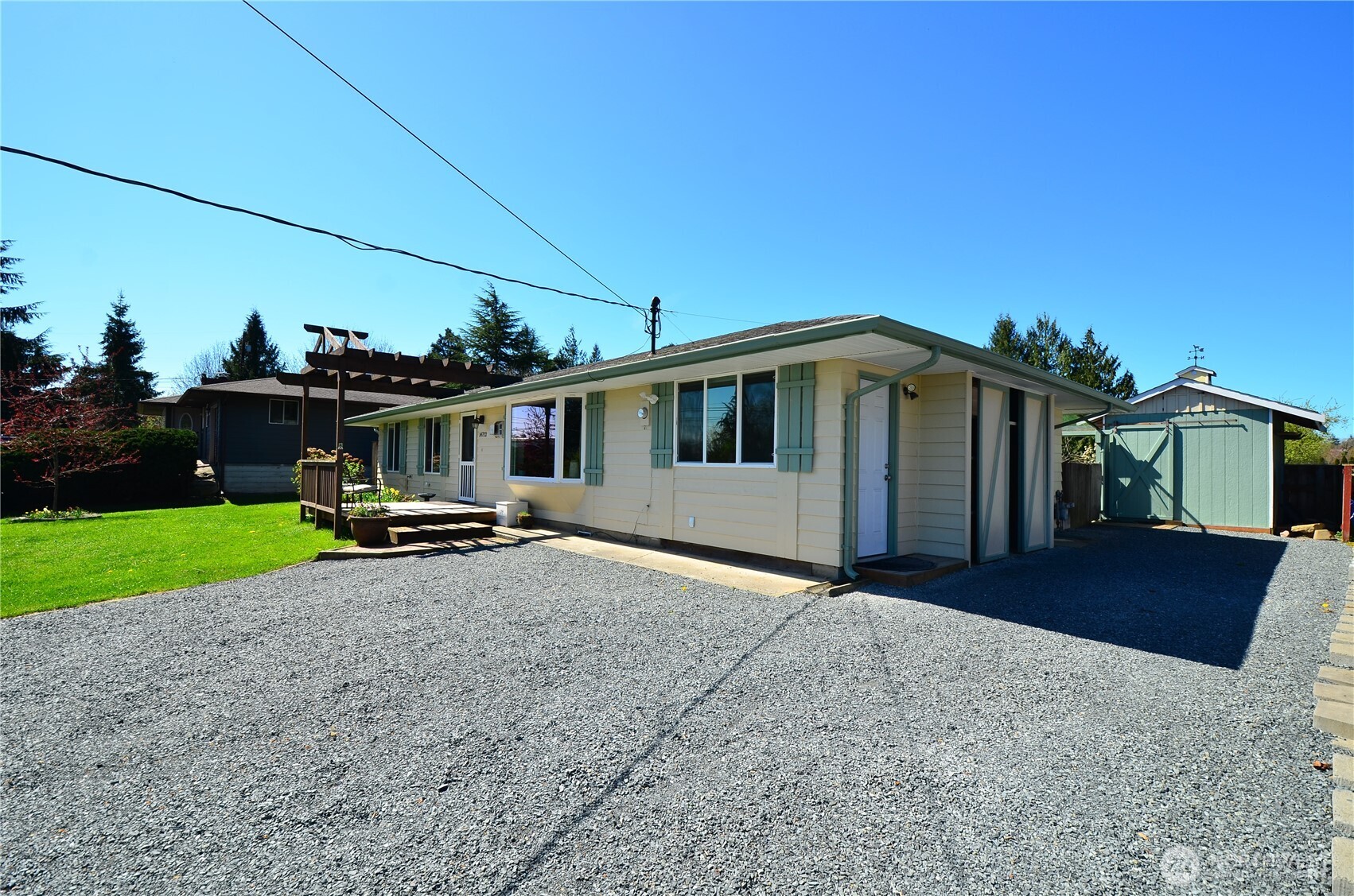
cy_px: 448
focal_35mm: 15
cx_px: 677
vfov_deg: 77.1
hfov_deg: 100.5
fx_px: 563
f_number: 8
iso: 100
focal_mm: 10
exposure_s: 1/160
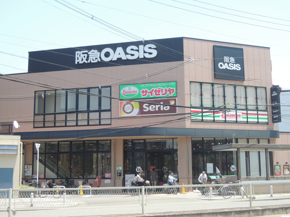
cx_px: 145
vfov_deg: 29.1
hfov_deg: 38.2
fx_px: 419
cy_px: 108
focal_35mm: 50
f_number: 3.7
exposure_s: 1/320
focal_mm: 9
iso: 100
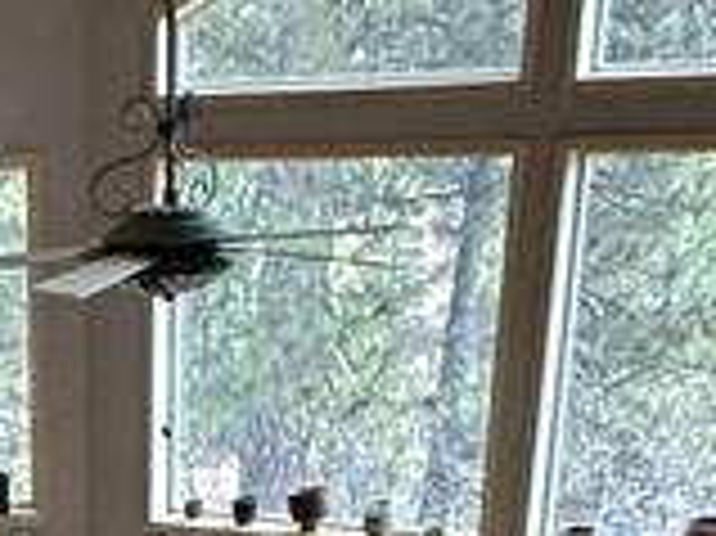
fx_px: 1860
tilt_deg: -27.3
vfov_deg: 14.2
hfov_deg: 20.4
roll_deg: +4.2
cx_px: -144
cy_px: 1009
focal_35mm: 90
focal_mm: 2.22
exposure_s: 1/120
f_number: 2.2
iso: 200
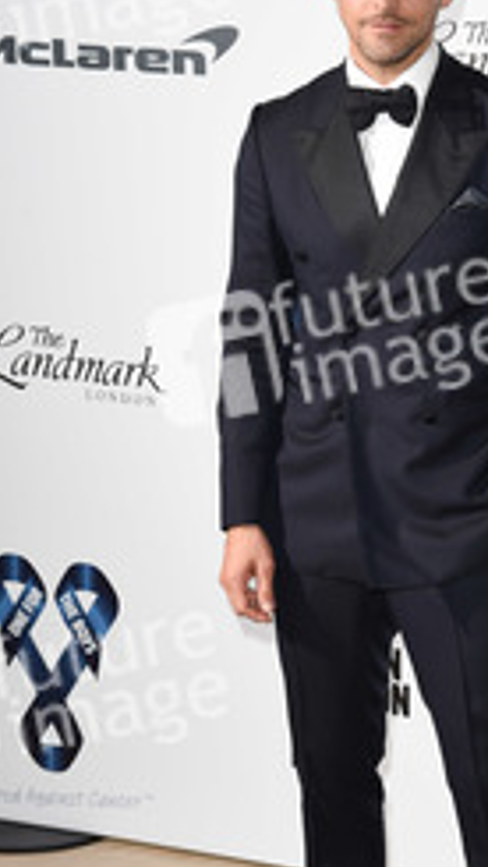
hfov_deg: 11.4
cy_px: 520
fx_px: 2436
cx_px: 433
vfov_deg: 20.1
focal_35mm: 106
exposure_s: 1/250
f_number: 6.3
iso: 640
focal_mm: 62
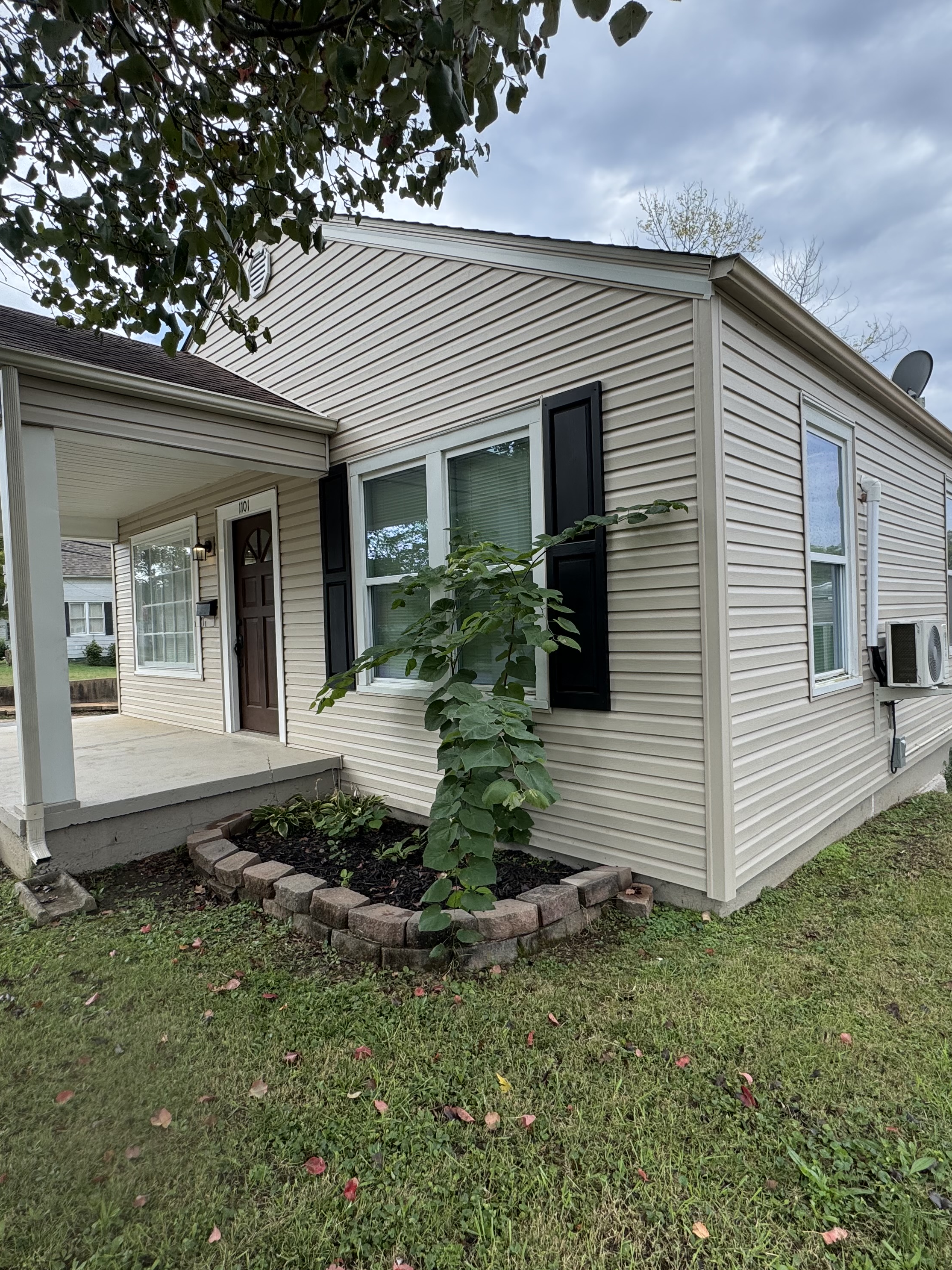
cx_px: 460
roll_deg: +2.1
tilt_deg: -0.5
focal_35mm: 19
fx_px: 697
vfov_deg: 84.7
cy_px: 639
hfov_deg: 68.7
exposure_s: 1/625
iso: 40
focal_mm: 2.22
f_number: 2.2
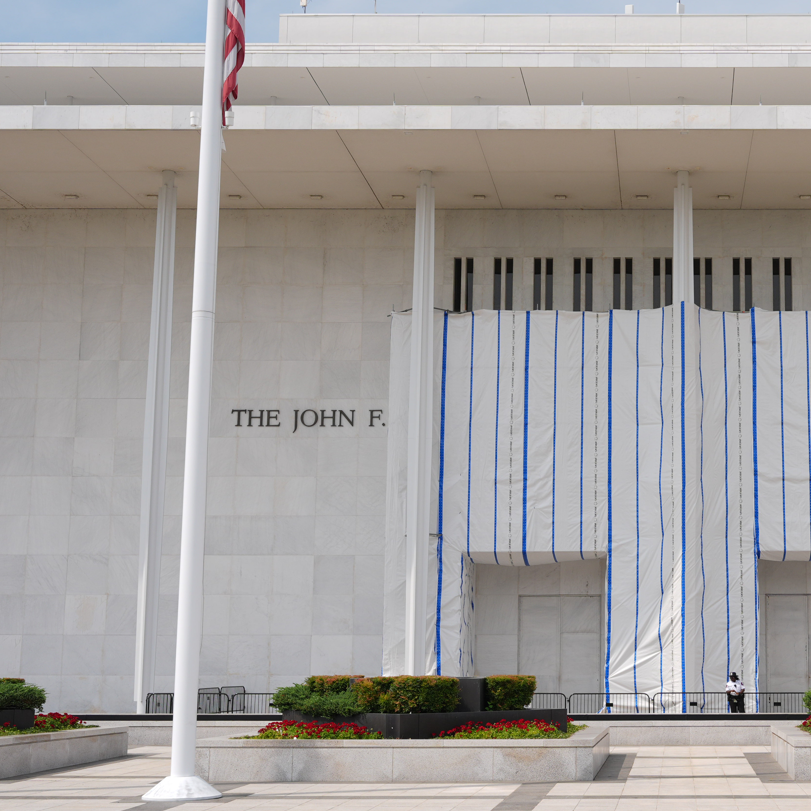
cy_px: 433
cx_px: 694
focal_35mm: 58
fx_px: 1537
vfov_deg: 29.5
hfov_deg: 28.7
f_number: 7.1
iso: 200
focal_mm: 38
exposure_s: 1/800
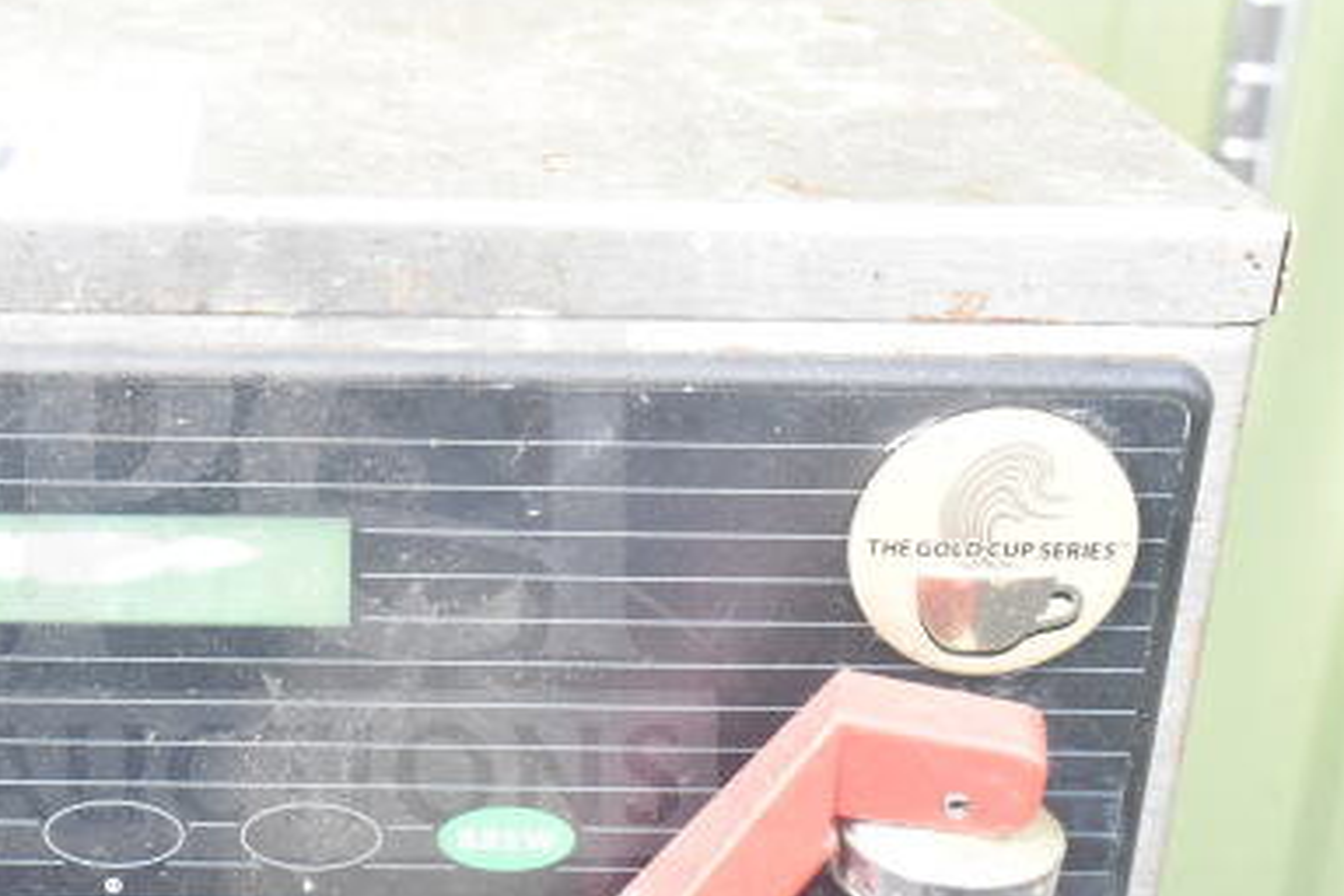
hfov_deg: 31.7
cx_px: 322
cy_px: 579
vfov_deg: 21.8
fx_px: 2314
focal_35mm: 62
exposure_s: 1/200
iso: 1600
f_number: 7.1
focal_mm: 26
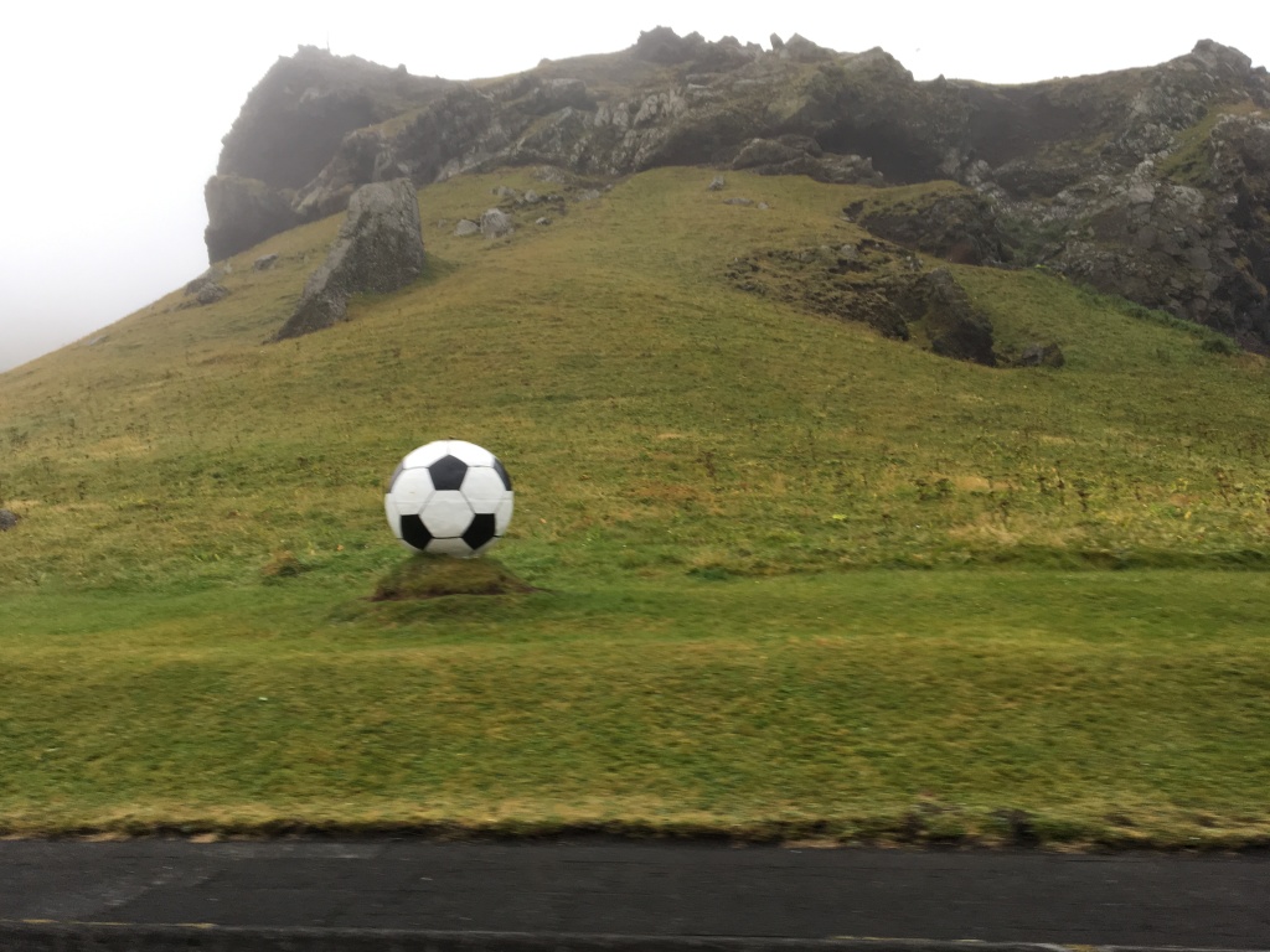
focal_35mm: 29
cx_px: 635
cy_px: 476
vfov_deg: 48.2
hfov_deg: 61.7
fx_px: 1064
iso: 40
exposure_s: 1/120
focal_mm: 4.15
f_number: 2.2
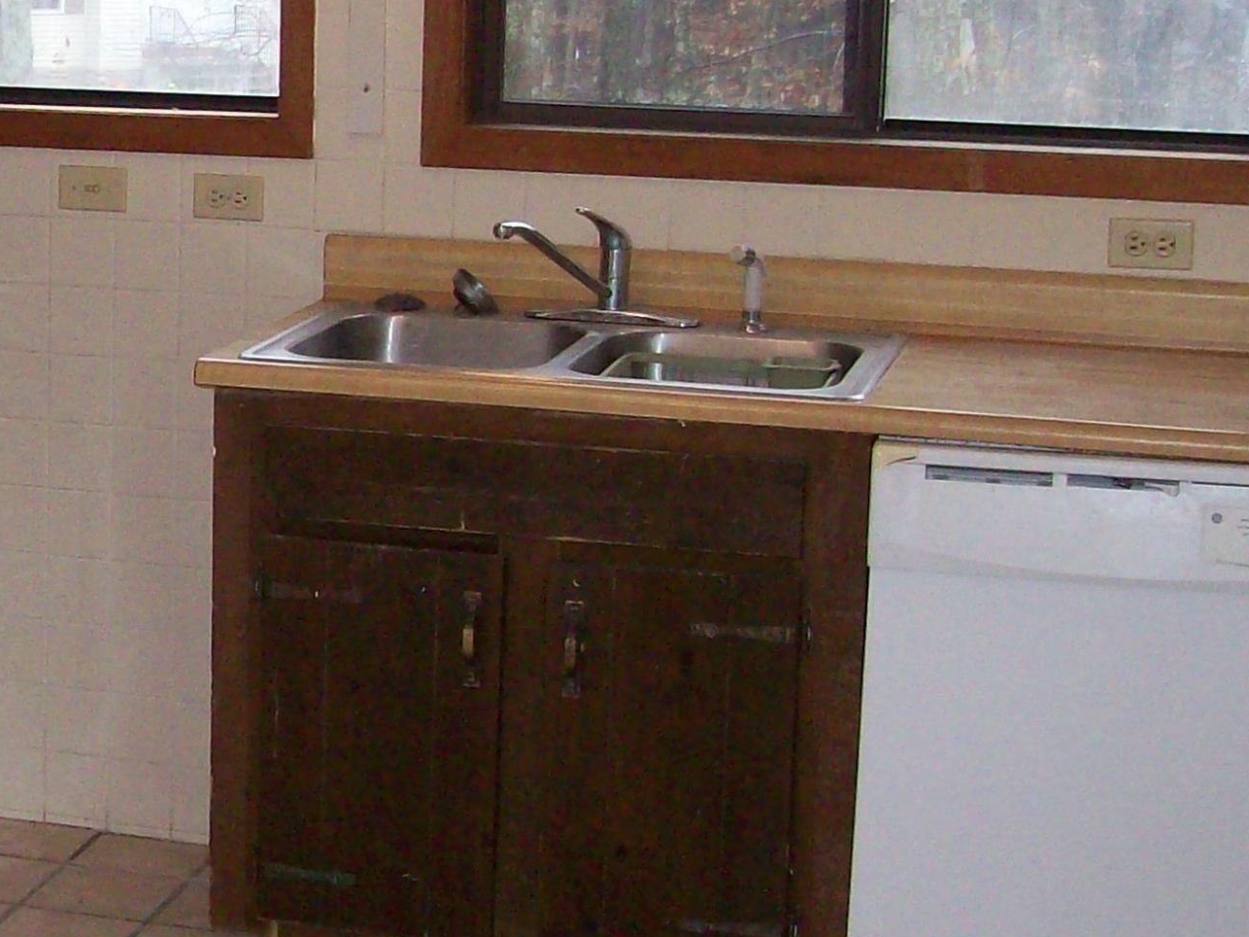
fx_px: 3030
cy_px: 426
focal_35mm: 84
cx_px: -69
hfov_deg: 22.2
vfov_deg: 17.6
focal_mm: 6
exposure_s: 1/64
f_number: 2.7
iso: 200
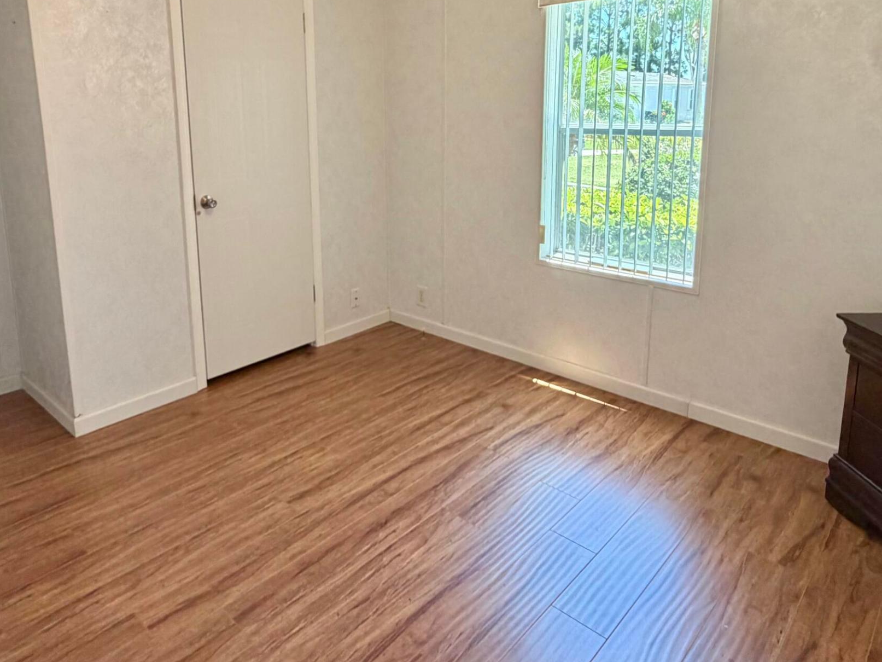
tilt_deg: -9.9
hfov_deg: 69.1
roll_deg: +1.0
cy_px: 207
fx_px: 637
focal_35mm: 25
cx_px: 383
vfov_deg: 53.5
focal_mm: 2.22
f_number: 2.2
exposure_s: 1/120
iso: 250
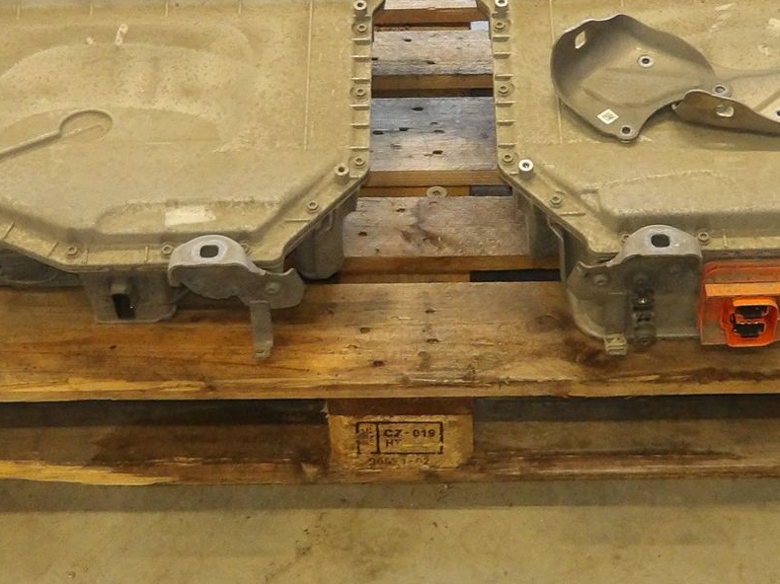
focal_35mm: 70
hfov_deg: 27.8
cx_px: 437
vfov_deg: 20.8
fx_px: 1577
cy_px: 137
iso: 522
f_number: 3
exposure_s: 1/60
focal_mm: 4.9
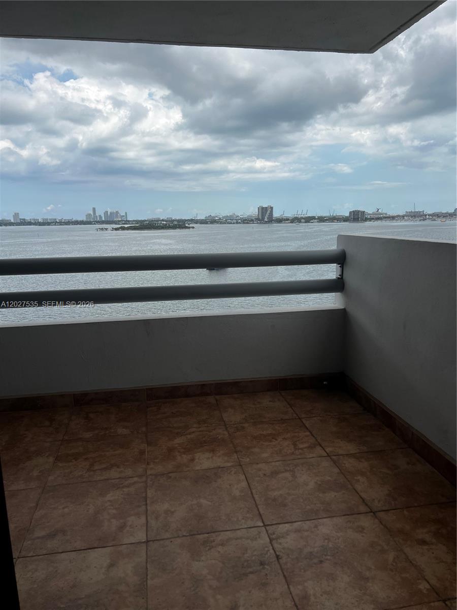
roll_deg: -0.6
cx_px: 228
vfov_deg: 67.3
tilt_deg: -11.7
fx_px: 458
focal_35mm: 26
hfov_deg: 53.1
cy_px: 305
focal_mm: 5.7
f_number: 1.5
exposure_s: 1/3571
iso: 50
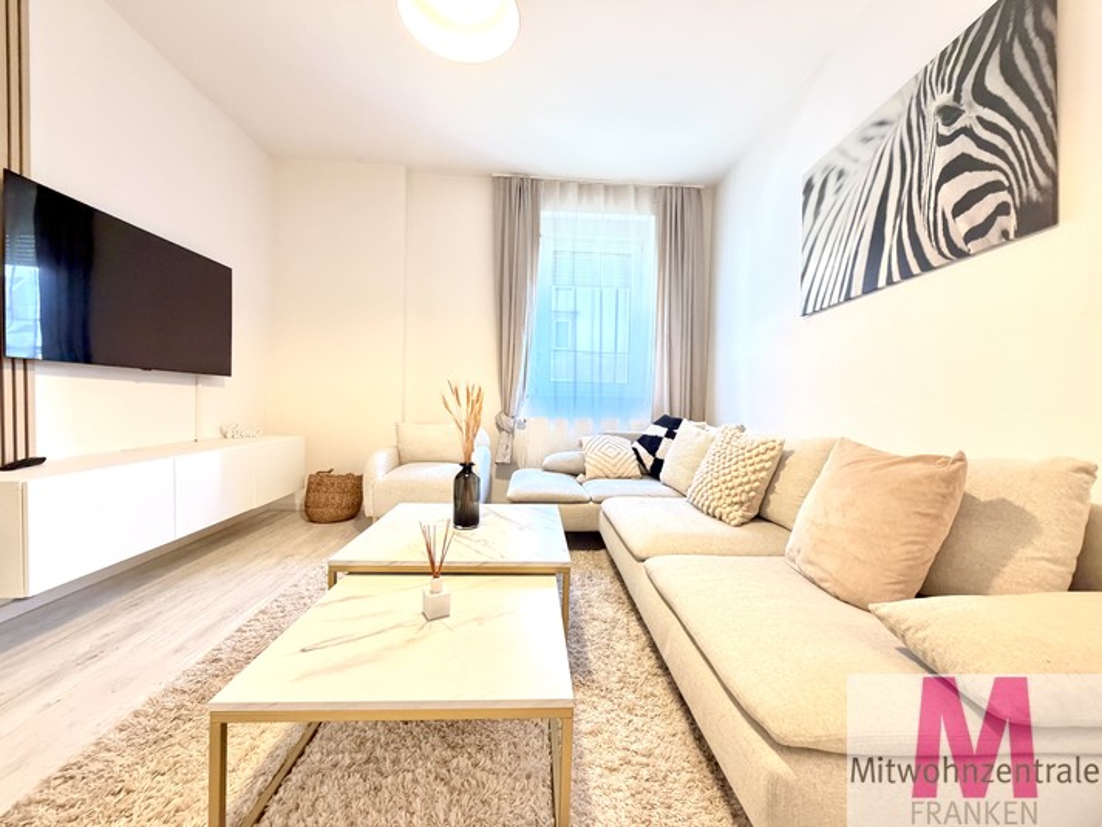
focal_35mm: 14
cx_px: 551
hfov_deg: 102.1
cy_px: 414
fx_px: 446
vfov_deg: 85.7
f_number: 2.2
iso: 640
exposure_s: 1/50
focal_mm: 2.22
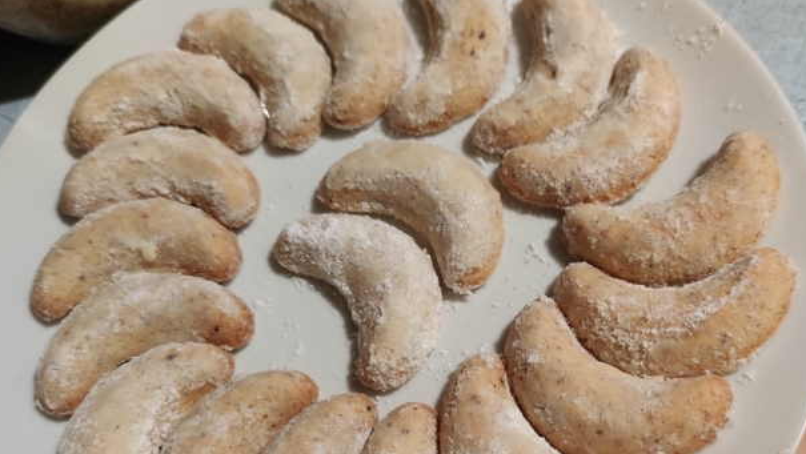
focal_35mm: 27
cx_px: 407
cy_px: 310
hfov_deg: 69.8
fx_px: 577
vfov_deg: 42.3
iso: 1160
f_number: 1.69
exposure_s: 1/33
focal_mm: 6.72
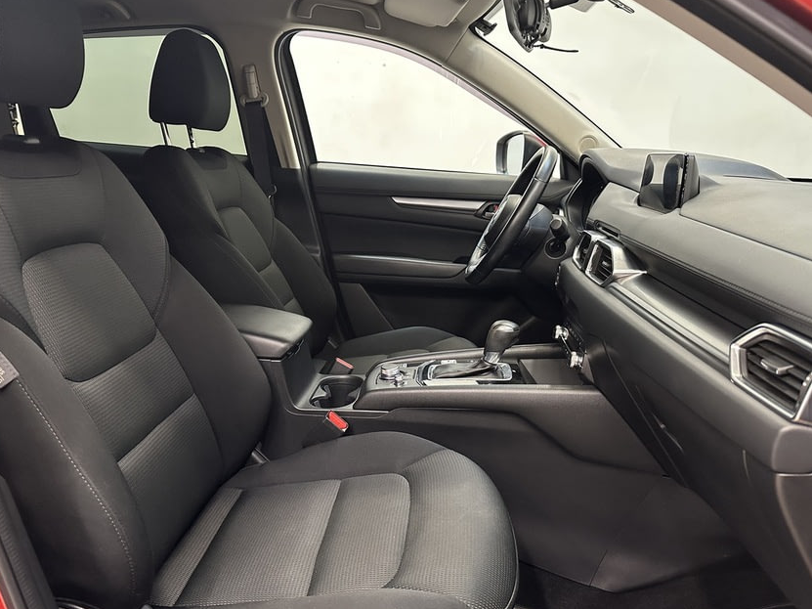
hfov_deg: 67.2
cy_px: 324
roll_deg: -0.9
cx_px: 373
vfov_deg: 53.0
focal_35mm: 26
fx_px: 610
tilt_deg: -15.1
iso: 500
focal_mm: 6.86
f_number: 1.78
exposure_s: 1/50
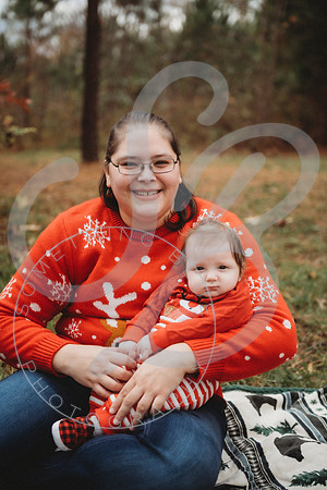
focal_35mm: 62
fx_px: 845
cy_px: 245
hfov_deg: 21.9
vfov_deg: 32.4
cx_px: 164
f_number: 2.8
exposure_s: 1/400
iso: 100
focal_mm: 62
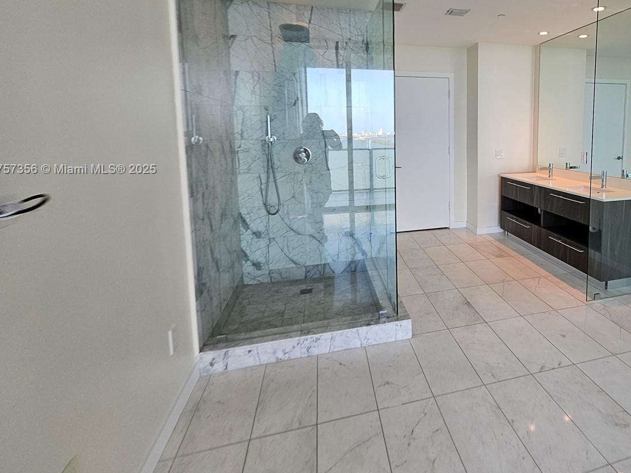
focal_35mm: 19
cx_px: 433
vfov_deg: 67.3
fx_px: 346
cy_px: 170
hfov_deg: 81.1
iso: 40
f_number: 2.2
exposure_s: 1/60
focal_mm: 1.74
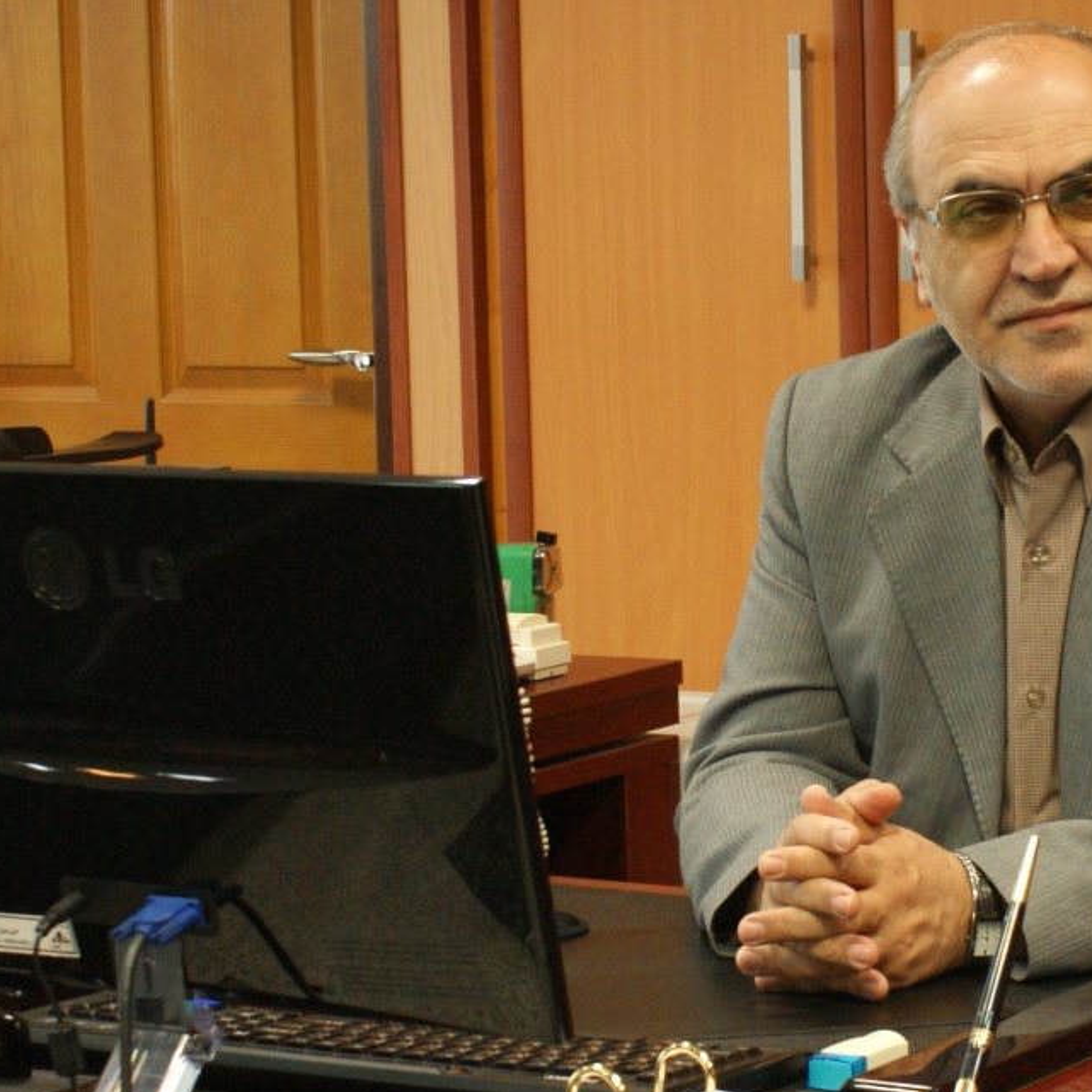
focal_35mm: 61
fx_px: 2177
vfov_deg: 28.2
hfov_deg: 27.6
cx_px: 864
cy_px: 524
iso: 800
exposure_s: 1/25
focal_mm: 30
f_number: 5.6
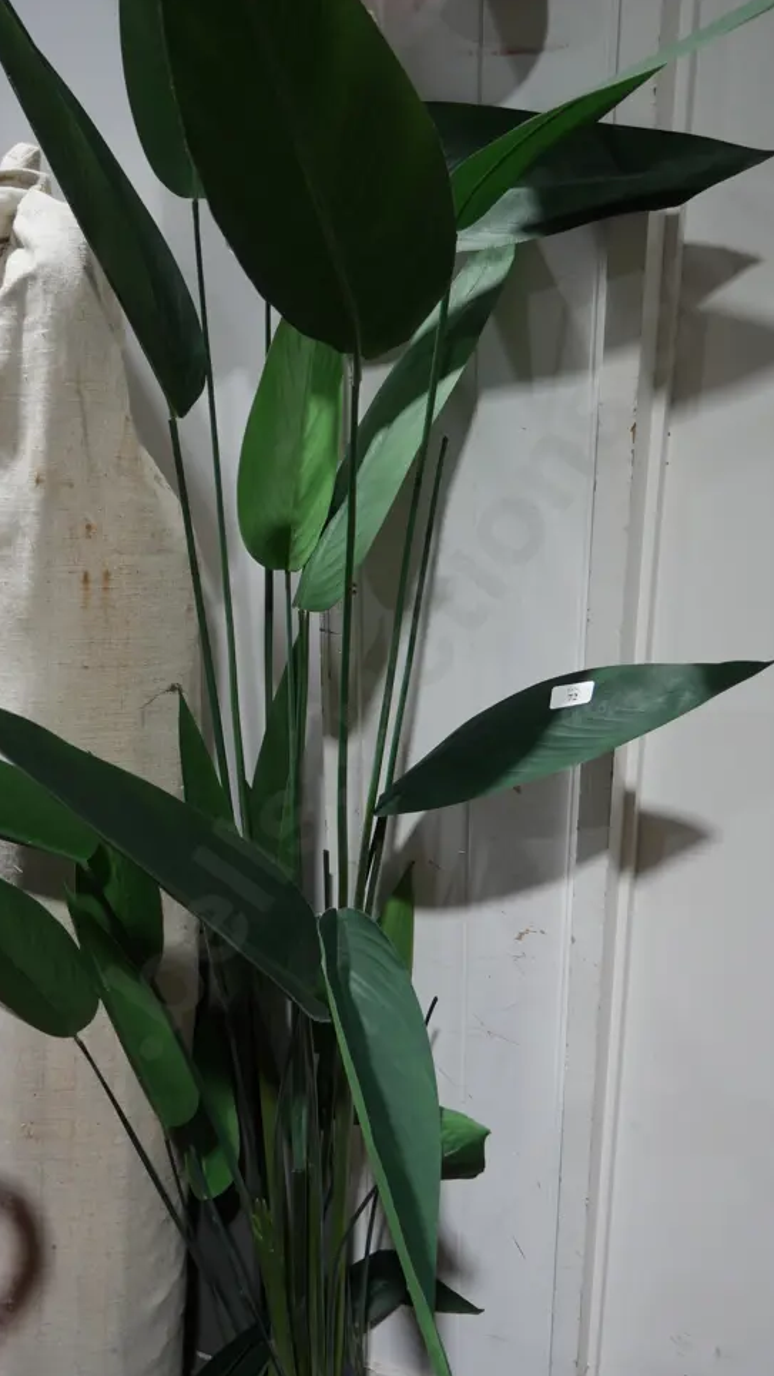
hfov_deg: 32.0
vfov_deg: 54.0
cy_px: 700
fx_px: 1350
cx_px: 383
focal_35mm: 37
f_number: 3.6
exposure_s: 1/60
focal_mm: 16
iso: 250
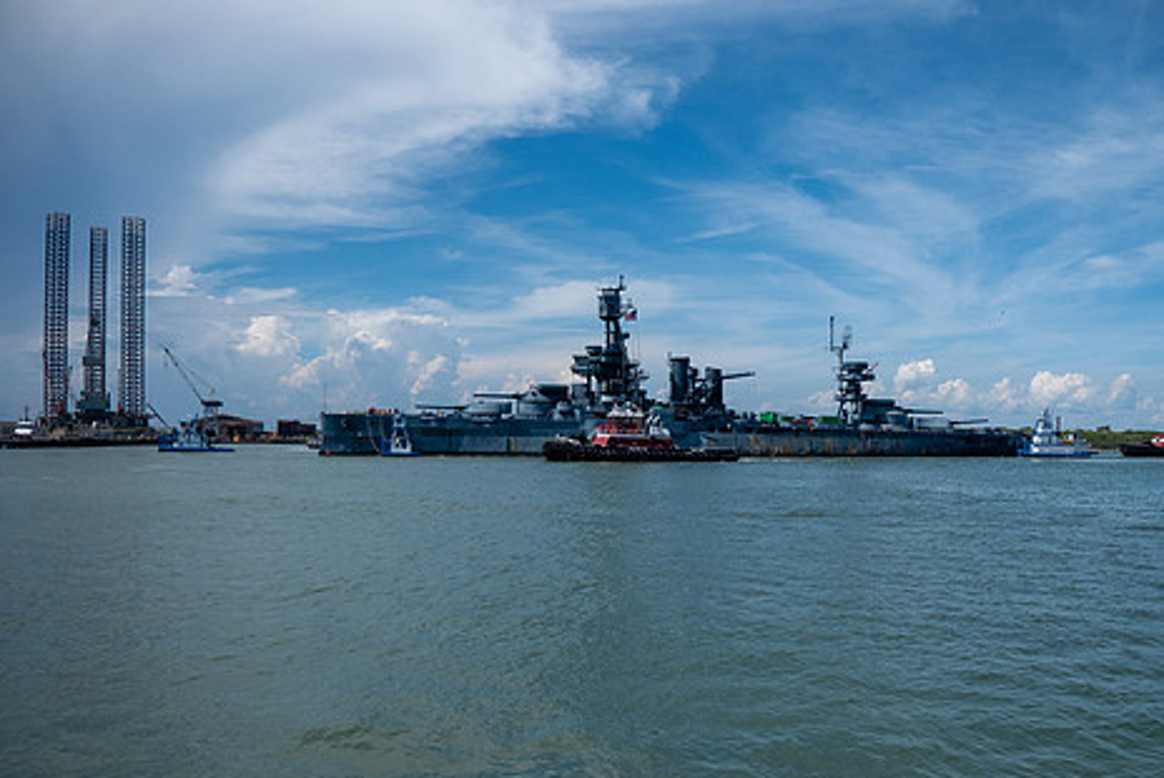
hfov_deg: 61.3
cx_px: 710
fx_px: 971
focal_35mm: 30
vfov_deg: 43.4
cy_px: 476
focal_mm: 16
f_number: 4
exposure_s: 1/3200
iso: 160
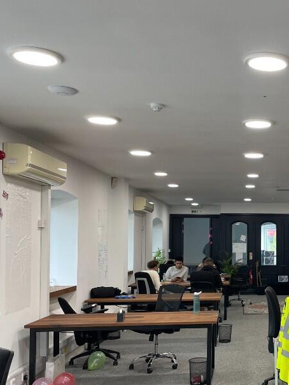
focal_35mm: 44
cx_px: 292
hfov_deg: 30.5
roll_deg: -0.1
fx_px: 490
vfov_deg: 42.6
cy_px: 239
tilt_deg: +0.6
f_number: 1.6
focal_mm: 4.2
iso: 100
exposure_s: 1/100
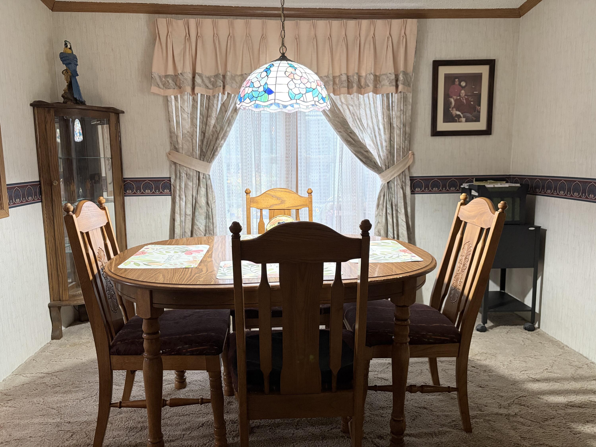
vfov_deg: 53.1
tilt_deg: -9.0
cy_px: 224
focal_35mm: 26
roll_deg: +0.8
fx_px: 448
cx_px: 298
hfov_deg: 67.3
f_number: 1.6
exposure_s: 1/60
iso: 200
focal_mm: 5.96
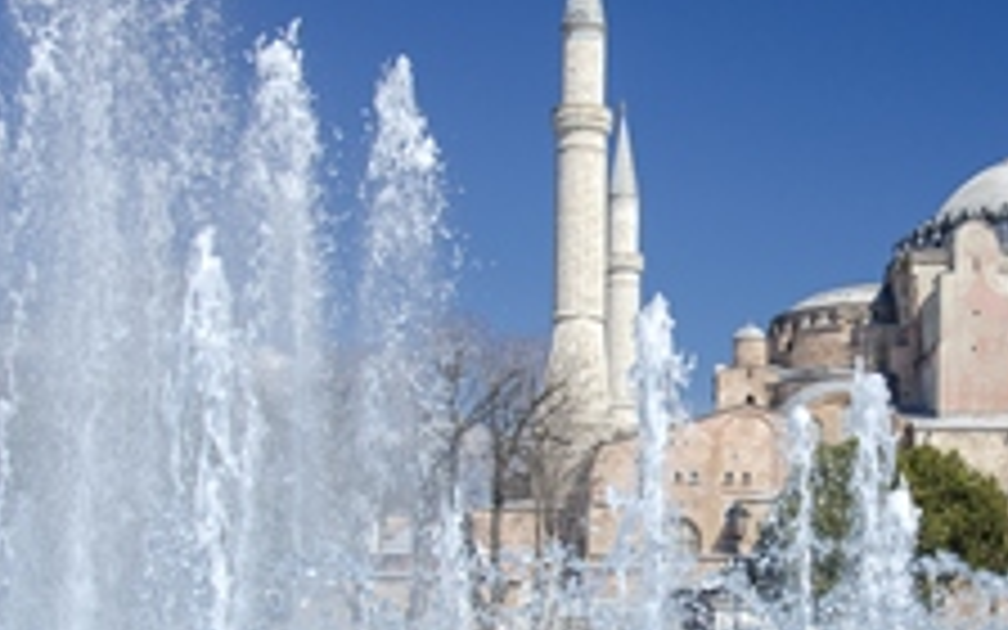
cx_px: 806
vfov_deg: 19.6
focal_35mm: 66
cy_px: 470
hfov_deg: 30.3
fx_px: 1813
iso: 160
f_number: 7.1
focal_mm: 24
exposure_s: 1/250
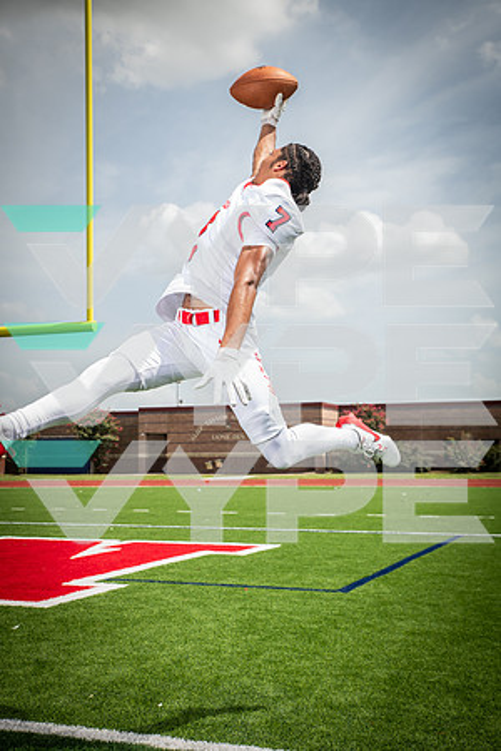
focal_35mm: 46
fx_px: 960
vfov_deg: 42.7
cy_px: 376
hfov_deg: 29.2
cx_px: 250
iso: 200
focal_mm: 46
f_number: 7.1
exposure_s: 1/500
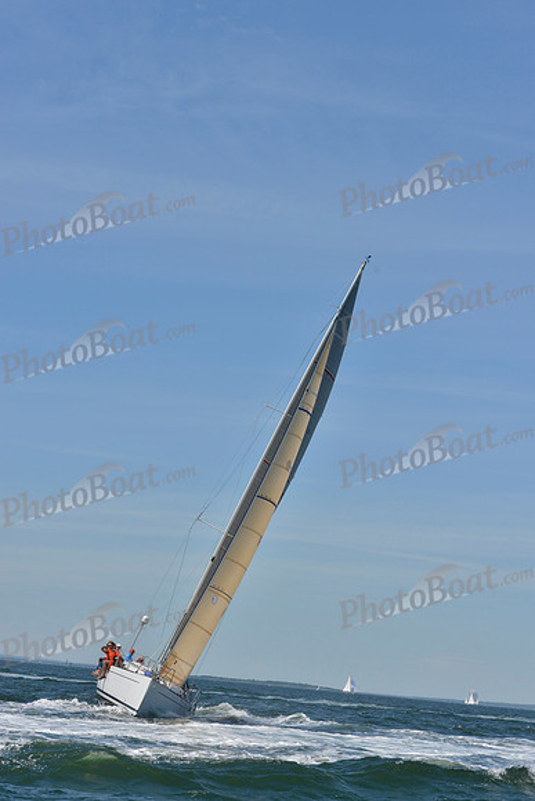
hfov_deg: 16.7
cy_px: 400
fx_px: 1827
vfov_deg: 24.8
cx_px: 268
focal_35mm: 82
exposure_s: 1/1250
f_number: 10
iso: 280
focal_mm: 82
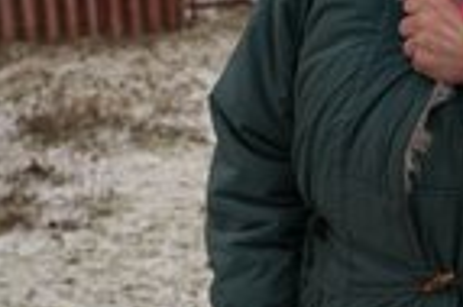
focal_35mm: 84
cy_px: 63
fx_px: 1079
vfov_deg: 16.1
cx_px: 408
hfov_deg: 23.6
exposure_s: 1/800
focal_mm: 30
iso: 100
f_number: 4
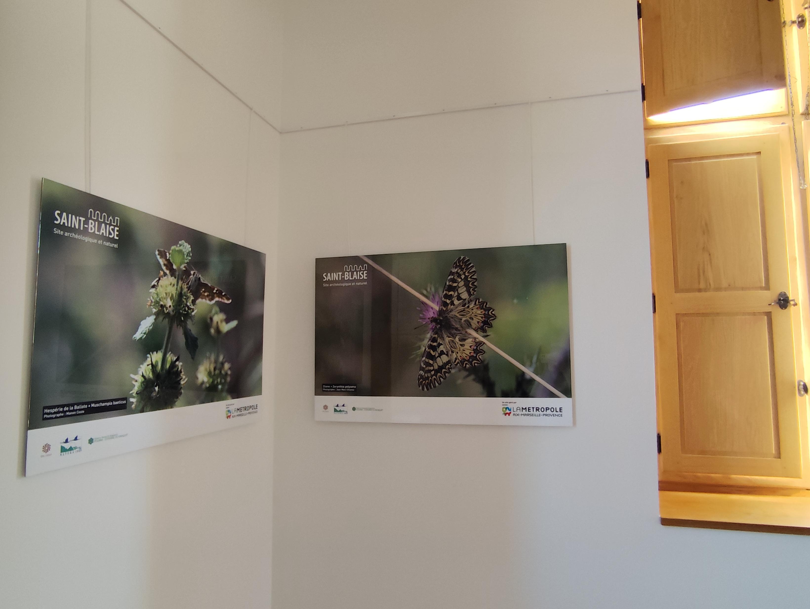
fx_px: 515
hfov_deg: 76.4
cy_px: 304
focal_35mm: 22
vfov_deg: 61.1
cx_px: 405
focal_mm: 1.65
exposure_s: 1/50
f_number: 2.2
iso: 50
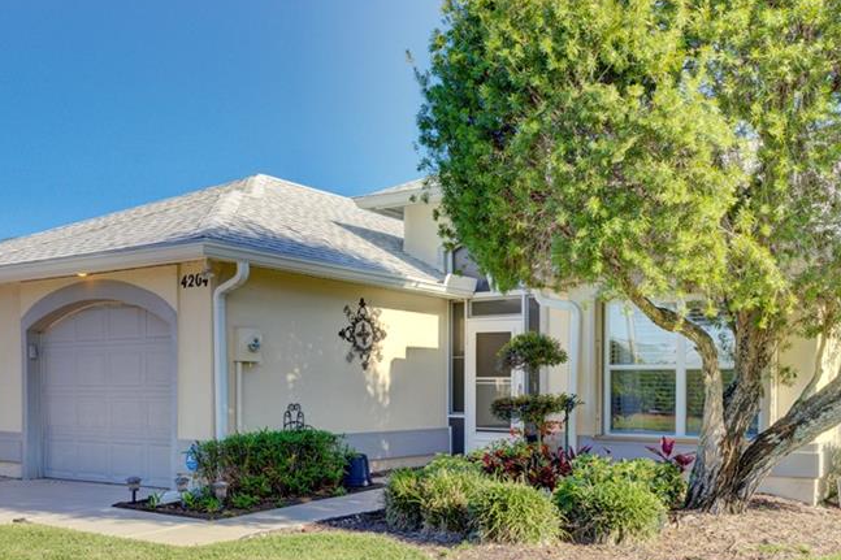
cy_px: 411
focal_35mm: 38
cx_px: 510
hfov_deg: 50.3
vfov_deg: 34.4
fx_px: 887
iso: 400
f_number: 9
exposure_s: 1/250
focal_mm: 24
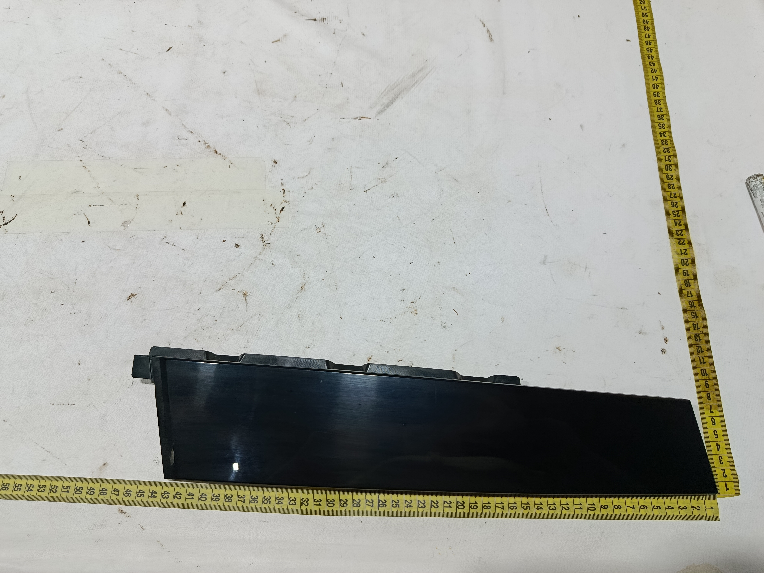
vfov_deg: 56.8
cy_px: 286
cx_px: 382
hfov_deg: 71.6
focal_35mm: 24
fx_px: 530
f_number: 1.7
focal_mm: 5.24
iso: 153
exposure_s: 1/120
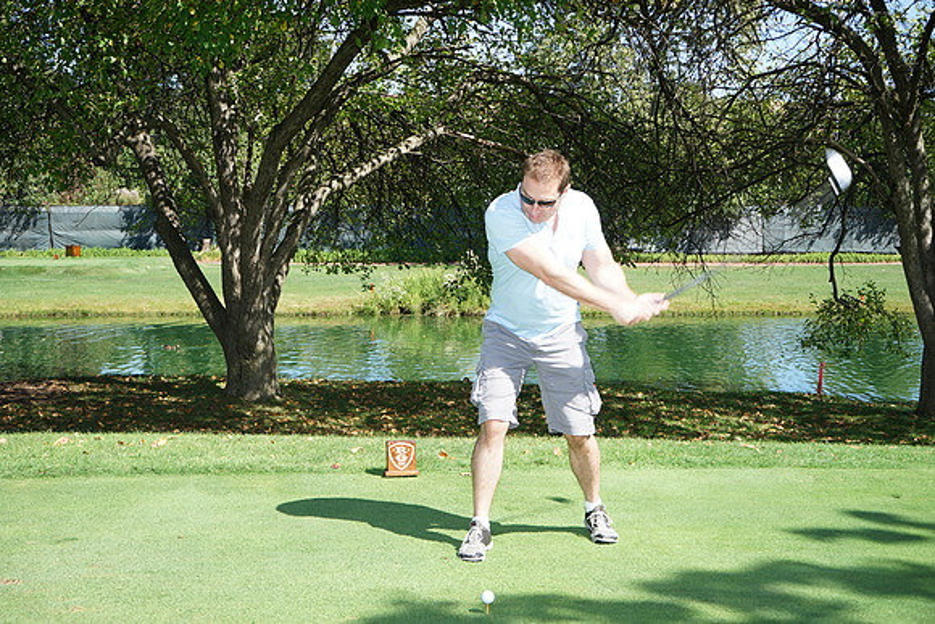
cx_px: 468
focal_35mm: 48
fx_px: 1247
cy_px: 312
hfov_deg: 41.1
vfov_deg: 28.1
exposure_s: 1/200
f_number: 8
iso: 200
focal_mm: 48
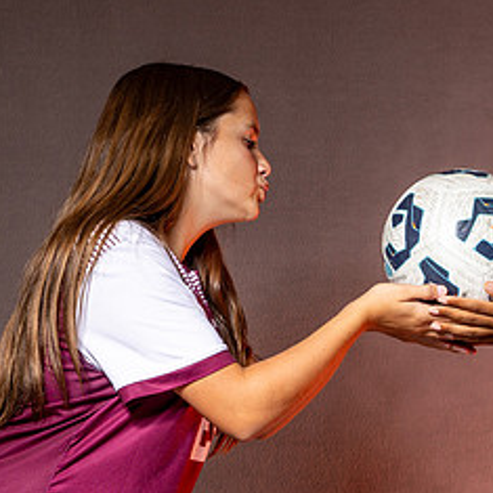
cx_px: 359
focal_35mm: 207
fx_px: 3335
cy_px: 305
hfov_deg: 8.4
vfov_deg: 8.5
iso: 80
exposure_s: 1/200
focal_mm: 65
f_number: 8
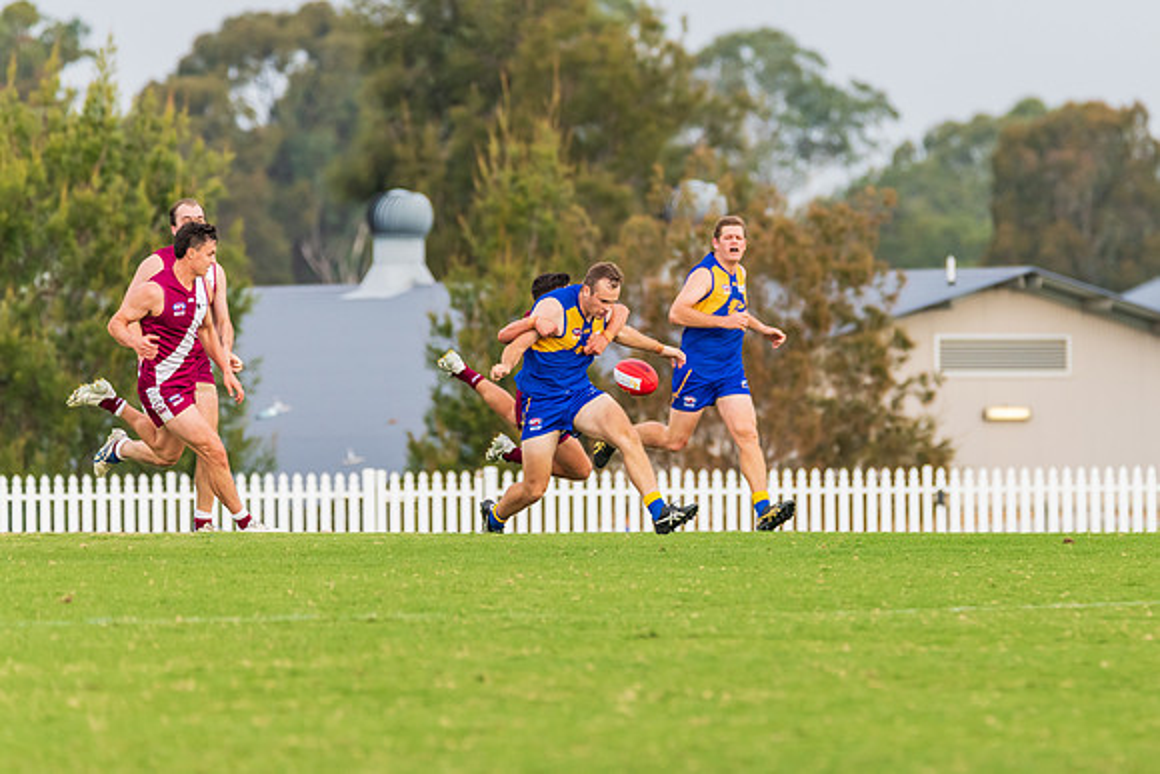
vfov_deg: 2.8
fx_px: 15607
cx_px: 715
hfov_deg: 4.3
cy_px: 347
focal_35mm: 484
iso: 800
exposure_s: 1/1250
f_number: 6
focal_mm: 380
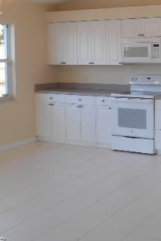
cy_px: 68
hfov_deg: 23.1
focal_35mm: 54
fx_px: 361
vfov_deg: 36.2
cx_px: 190
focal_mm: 4.7
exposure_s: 1/30
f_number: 3.4
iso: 80
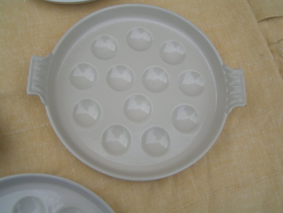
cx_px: 142
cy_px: 106
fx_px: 311
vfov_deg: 37.7
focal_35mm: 38
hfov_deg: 49.0
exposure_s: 1/400
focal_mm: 5.8
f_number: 2.8
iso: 50
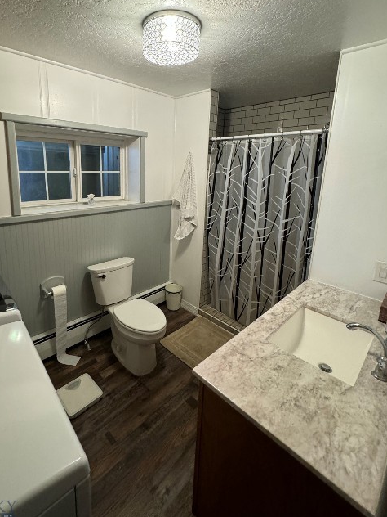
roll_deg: -2.0
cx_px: 162
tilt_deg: -7.9
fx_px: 253
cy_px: 212
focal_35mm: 17
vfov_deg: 90.1
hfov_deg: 74.2
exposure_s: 1/60
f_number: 2.2
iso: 250
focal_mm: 2.22
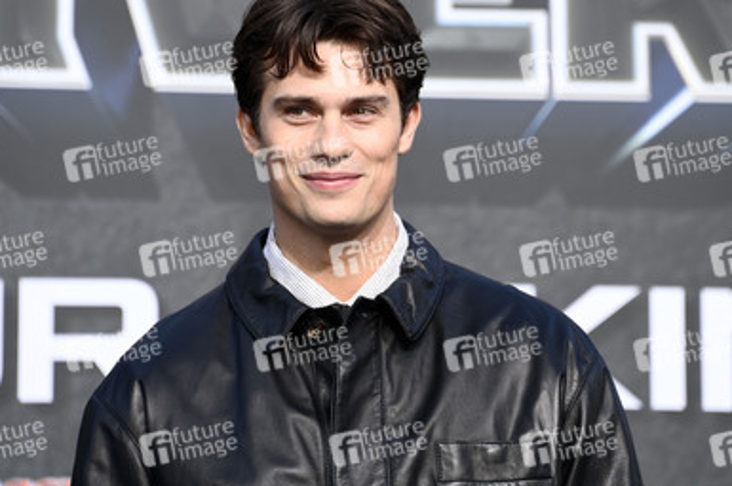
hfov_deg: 5.9
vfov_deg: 3.9
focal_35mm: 351
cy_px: 207
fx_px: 7131
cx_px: 328
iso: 250
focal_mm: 300
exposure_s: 1/250
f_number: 6.3
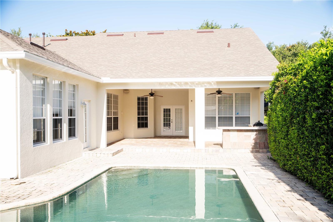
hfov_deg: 55.8
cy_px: 111
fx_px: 314
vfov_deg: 38.9
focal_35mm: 34
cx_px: 166
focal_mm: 34
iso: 200
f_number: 5
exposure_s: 1/640
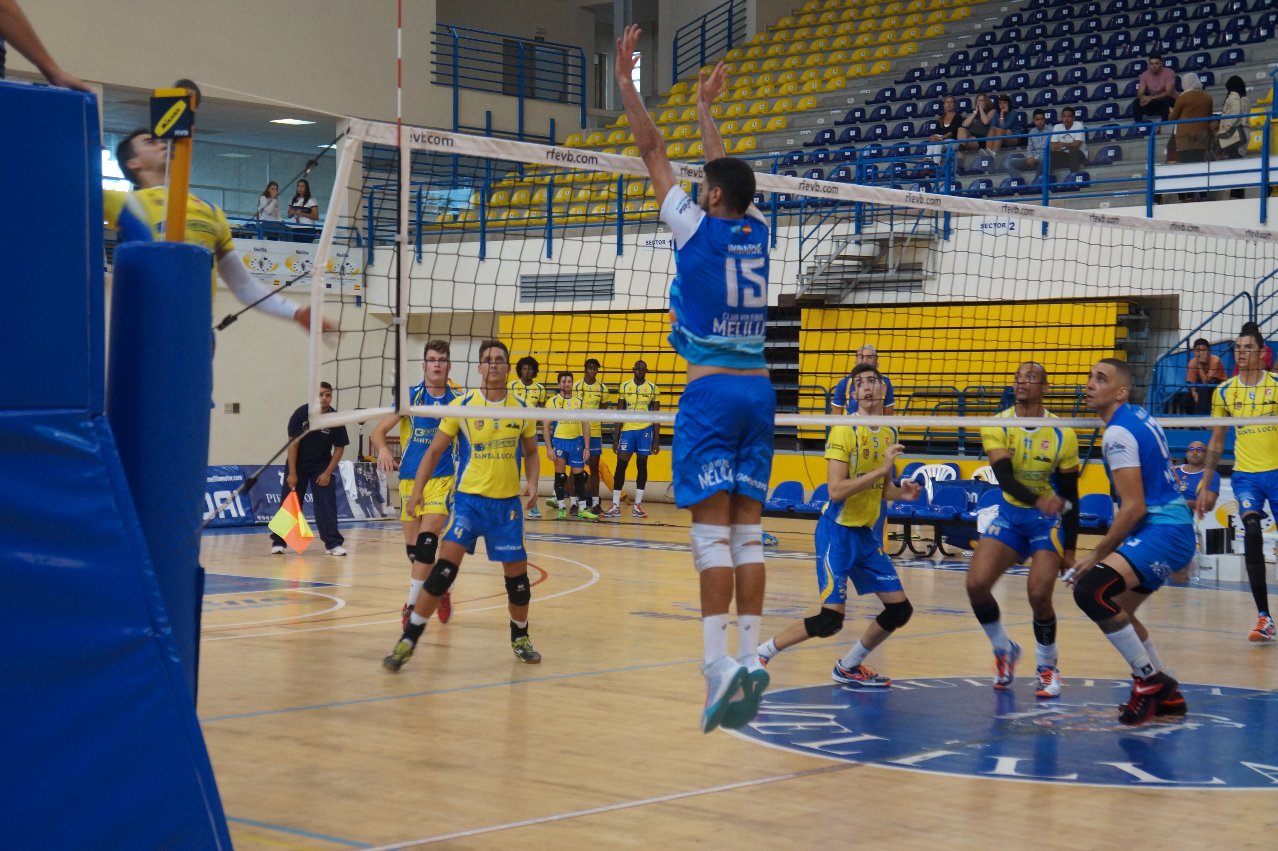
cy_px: 426
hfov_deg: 30.5
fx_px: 2342
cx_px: 639
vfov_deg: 20.6
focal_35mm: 66
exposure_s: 1/160
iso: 800
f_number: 4.5
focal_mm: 44
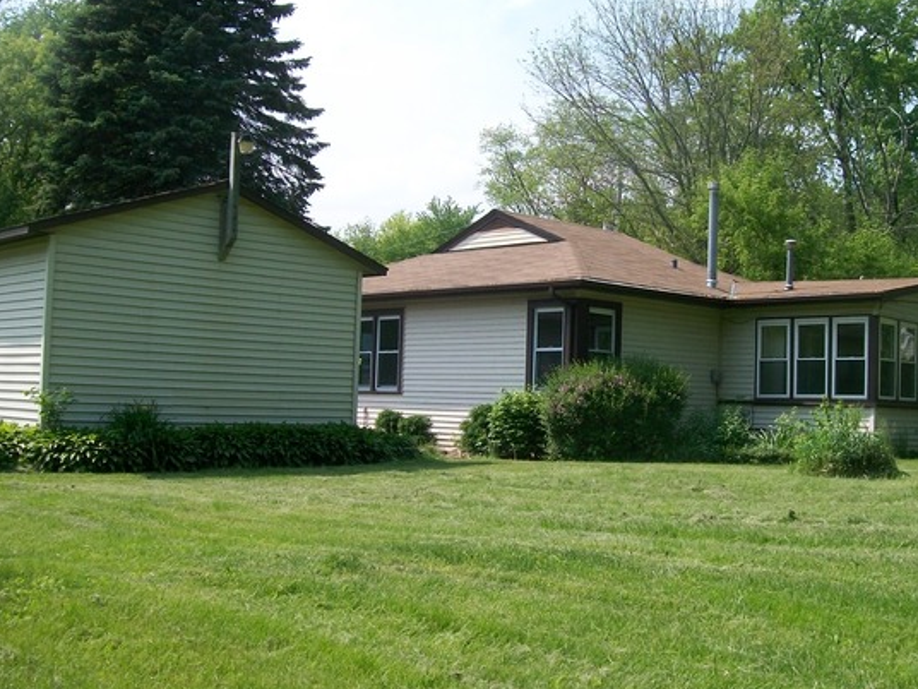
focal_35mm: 43
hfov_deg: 43.8
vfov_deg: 33.6
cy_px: 336
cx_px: 514
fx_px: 1140
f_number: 4.8
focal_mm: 6
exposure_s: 1/400
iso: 80
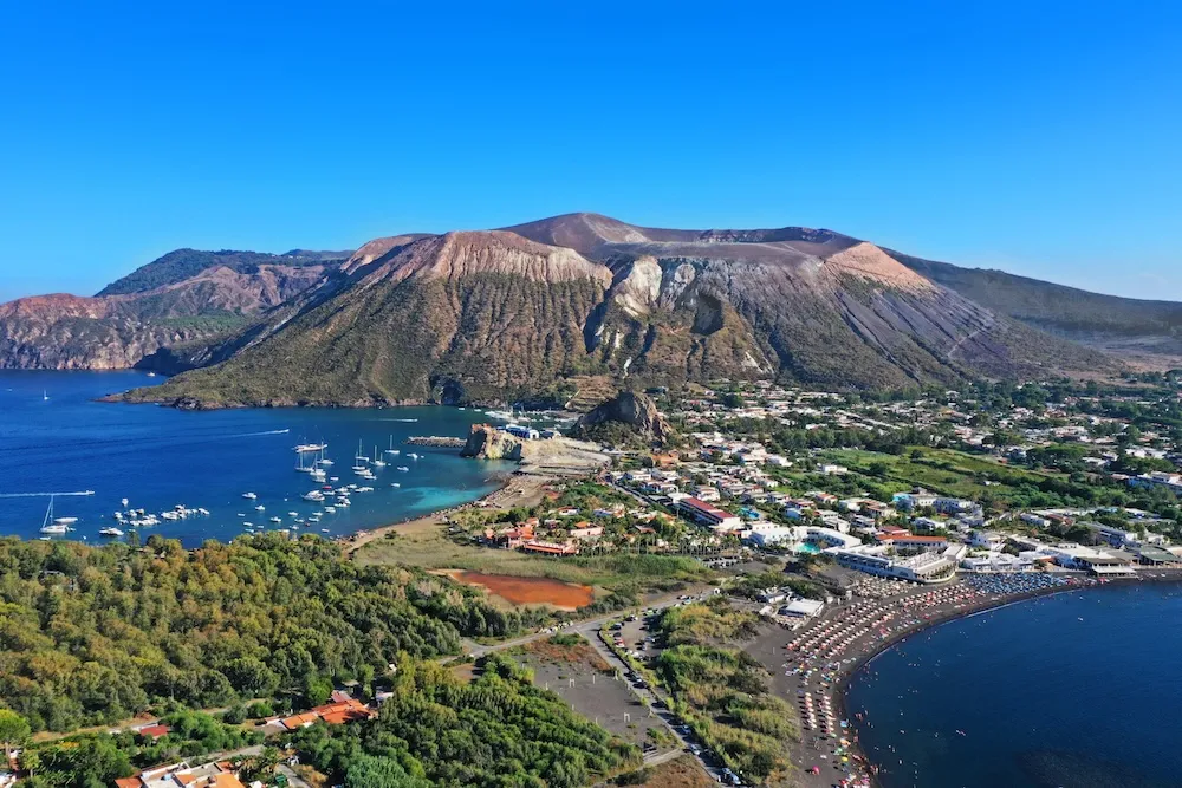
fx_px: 919
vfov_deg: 46.4
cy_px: 394
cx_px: 591
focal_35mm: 28
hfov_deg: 65.5
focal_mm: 10.3
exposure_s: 1/120
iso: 100
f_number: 11
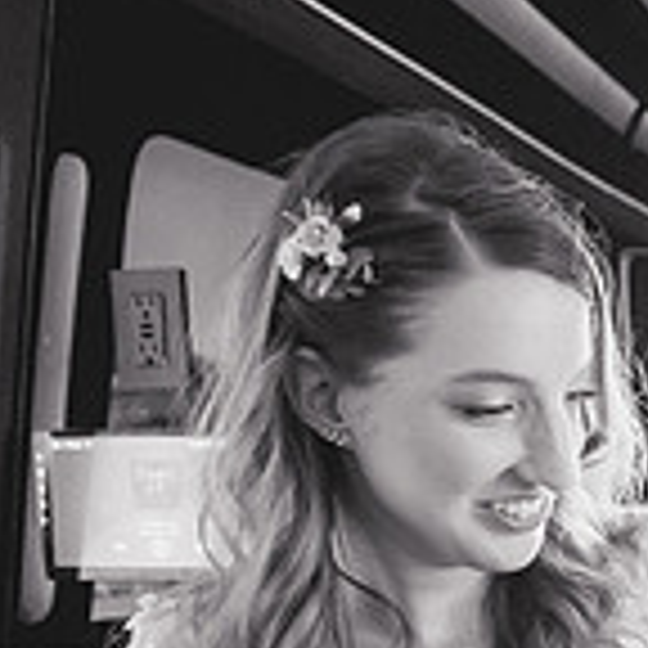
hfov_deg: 23.1
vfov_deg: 24.8
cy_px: 664
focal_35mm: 66
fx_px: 1398
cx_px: 850
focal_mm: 18
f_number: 2.8
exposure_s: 1/125
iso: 3200
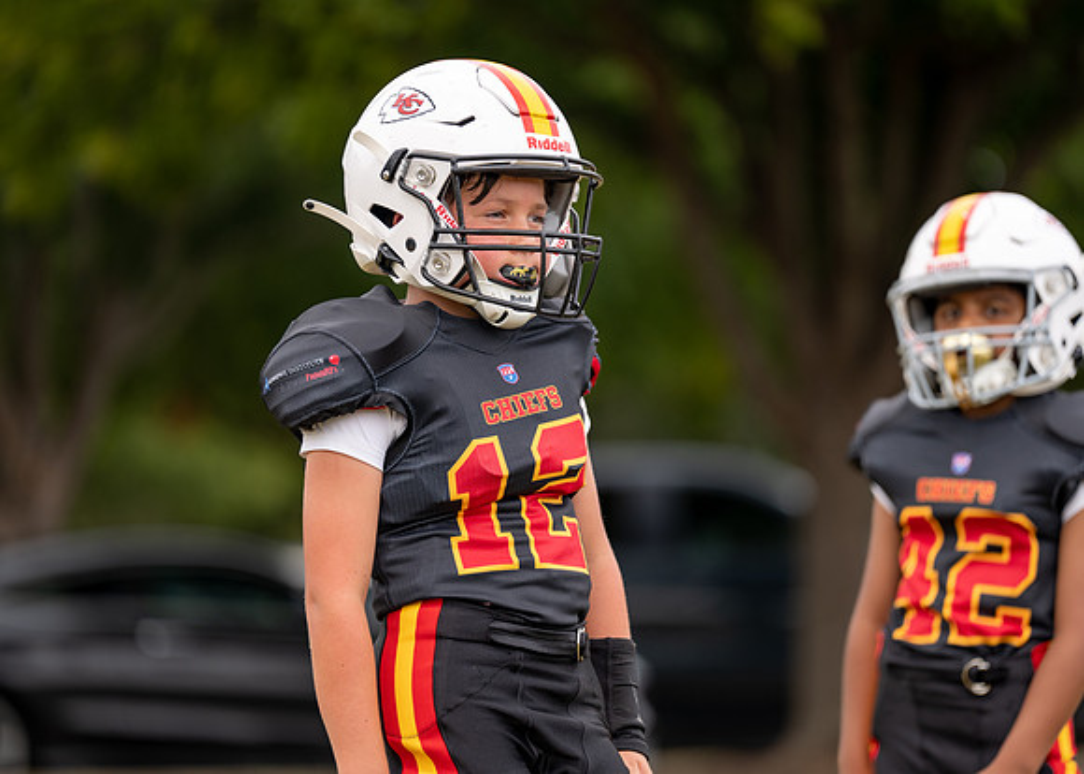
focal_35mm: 210
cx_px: 542
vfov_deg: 6.8
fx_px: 6472
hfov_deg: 9.6
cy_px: 387
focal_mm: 200
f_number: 2.8
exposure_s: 1/1000
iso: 100
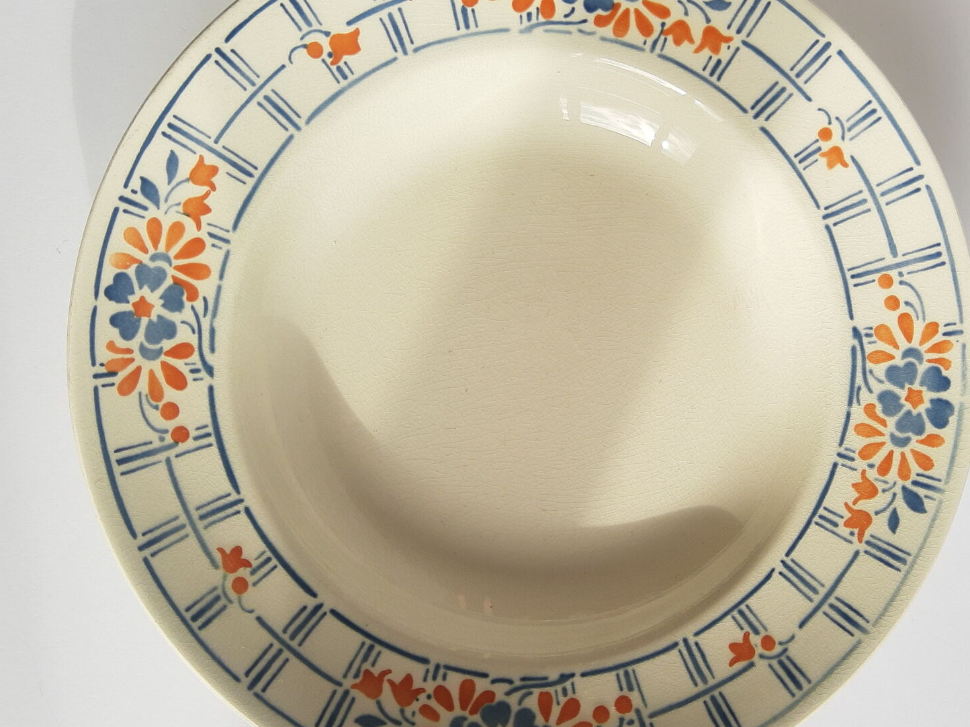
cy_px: 346
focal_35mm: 36
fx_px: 1009
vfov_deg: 39.6
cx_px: 562
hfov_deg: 51.1
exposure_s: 1/478
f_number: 1.8
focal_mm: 3.95
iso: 40
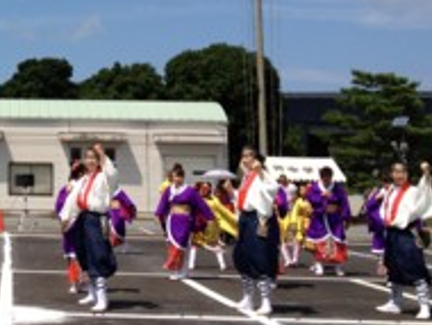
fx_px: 1037
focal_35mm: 83
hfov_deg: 22.5
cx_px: -18
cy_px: 11
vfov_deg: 17.5
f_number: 2.4
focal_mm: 4.28
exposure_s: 1/2304
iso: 64
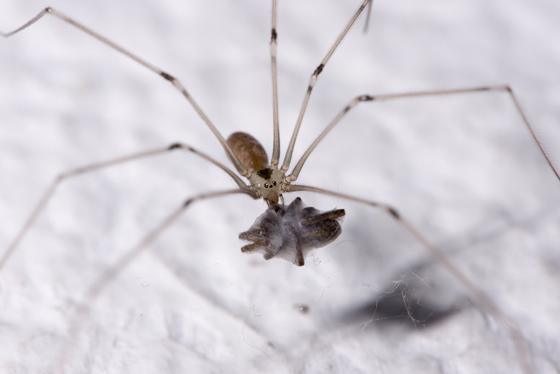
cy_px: 187
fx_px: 1634
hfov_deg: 19.4
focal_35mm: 105
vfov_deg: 13.1
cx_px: 280
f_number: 22
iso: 800
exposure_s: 1/100
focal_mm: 105
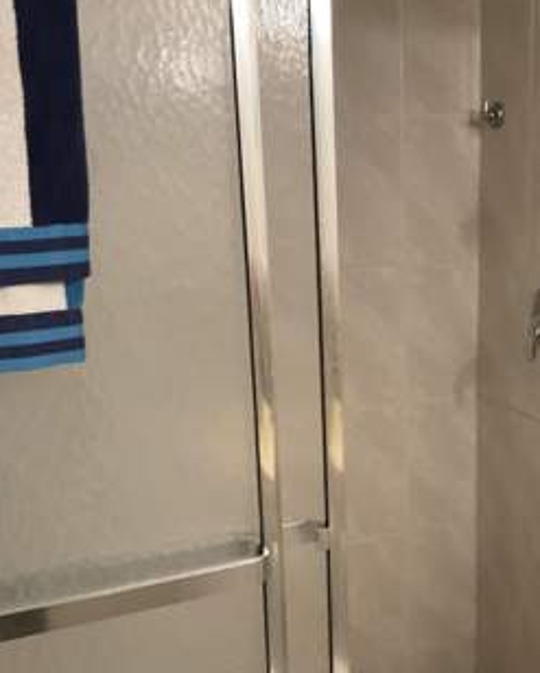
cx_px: 400
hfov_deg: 33.6
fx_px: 878
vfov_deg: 41.9
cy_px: 383
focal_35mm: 44
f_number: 1.8
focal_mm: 3
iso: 160
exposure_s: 1/60
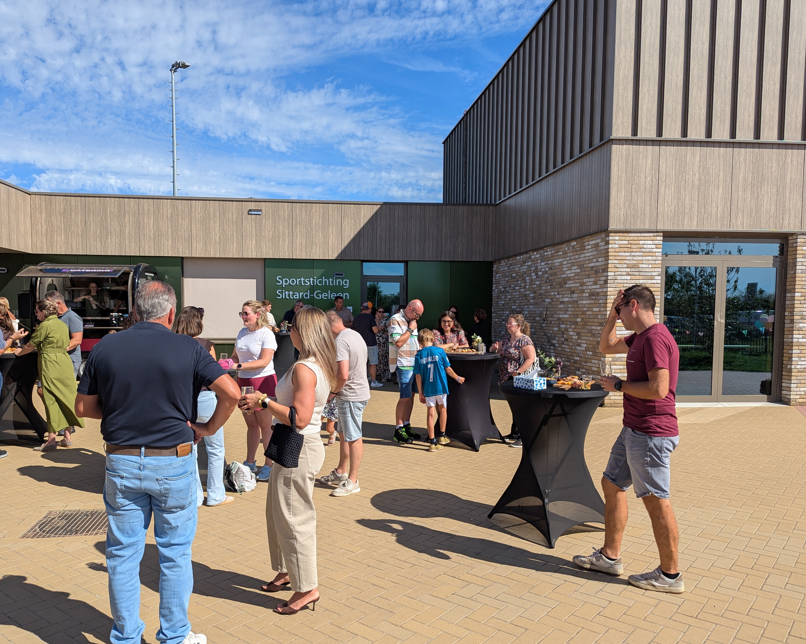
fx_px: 644
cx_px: 376
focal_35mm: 27
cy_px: 344
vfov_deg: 53.1
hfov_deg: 64.0
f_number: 1.85
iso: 44
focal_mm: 6.81
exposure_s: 1/2309
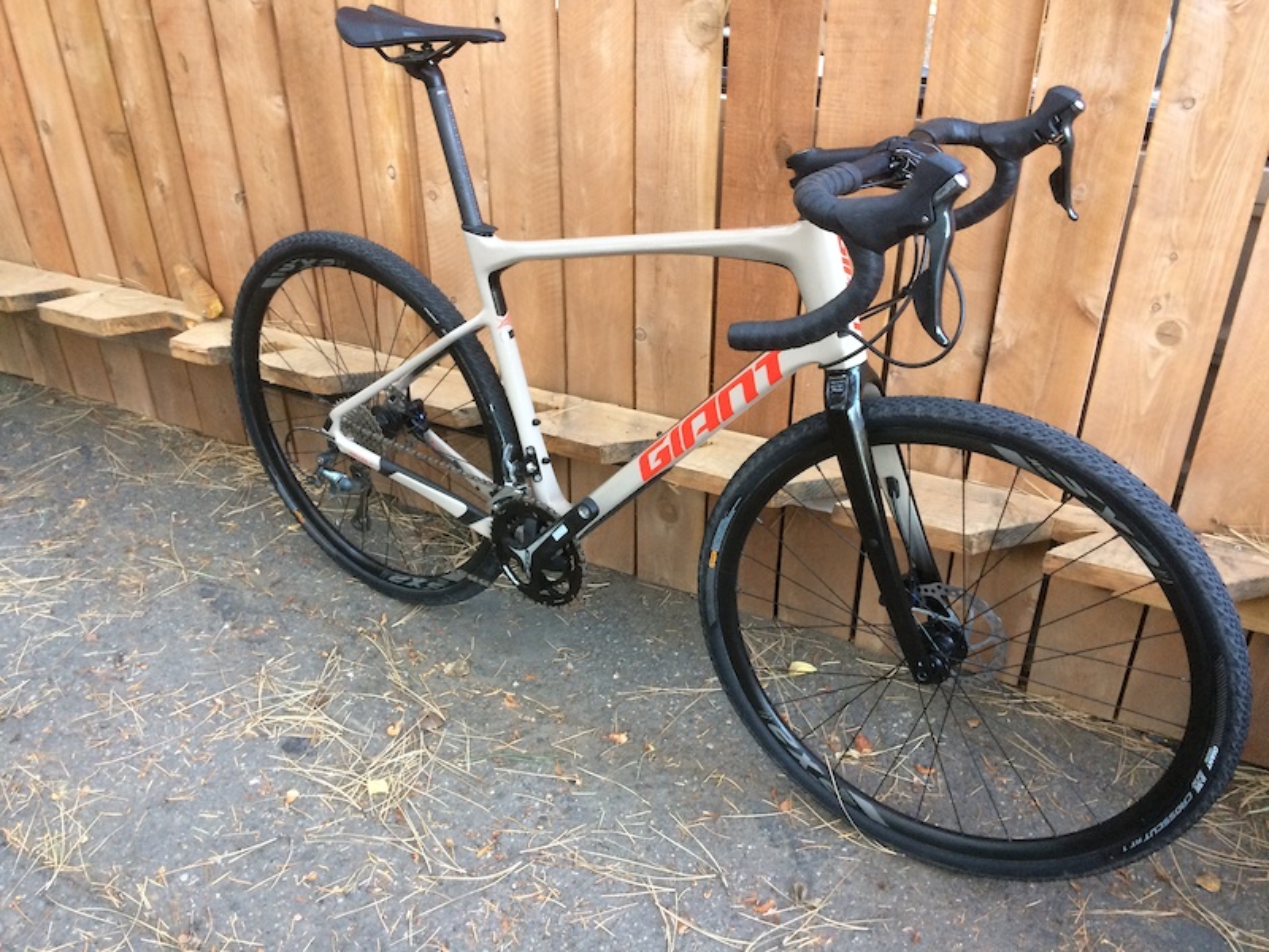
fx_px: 1063
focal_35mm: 29
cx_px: 634
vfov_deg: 48.2
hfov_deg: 61.7
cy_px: 476
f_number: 2.2
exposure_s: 1/30
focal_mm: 4.15
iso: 160
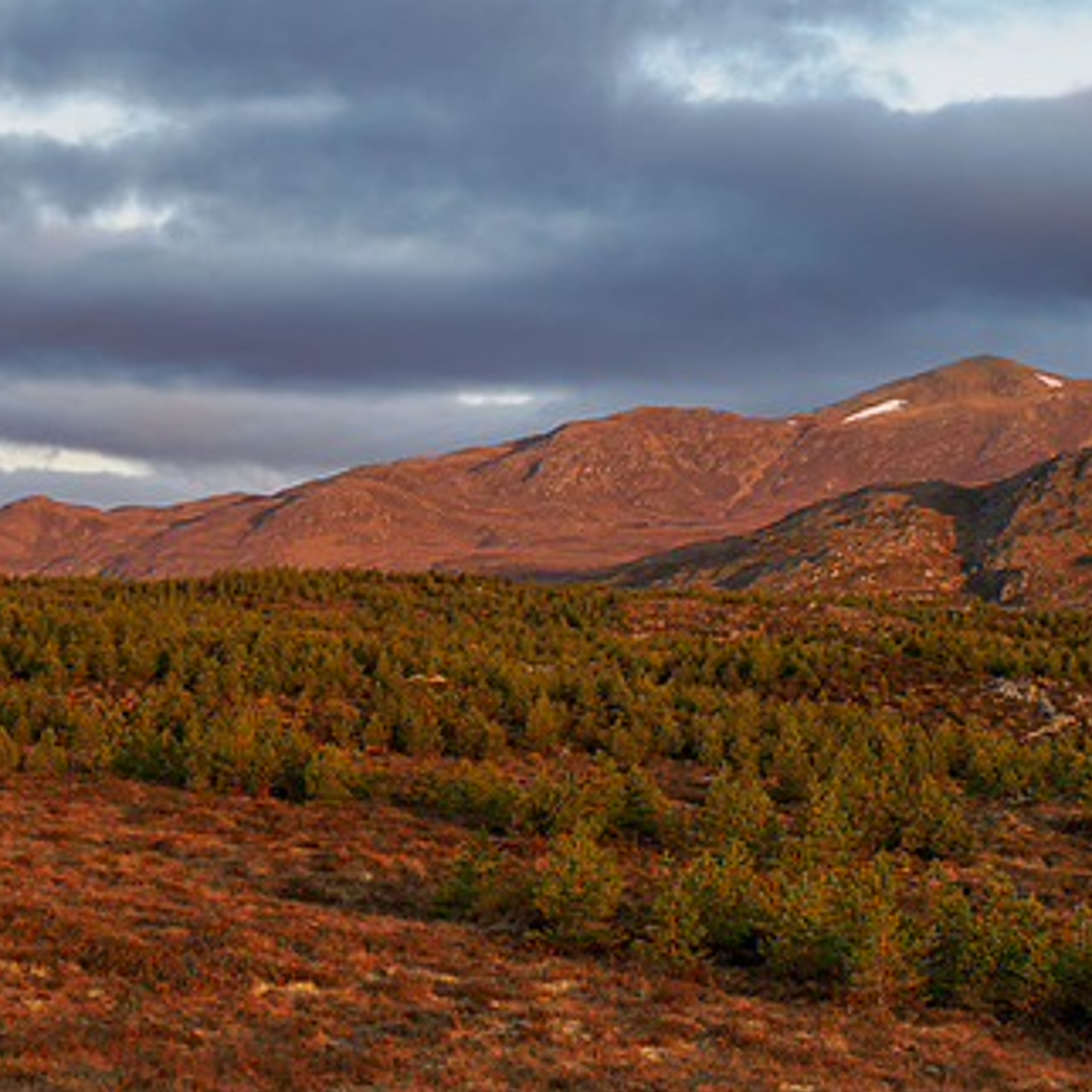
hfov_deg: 17.0
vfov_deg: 17.0
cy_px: 362
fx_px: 3640
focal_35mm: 102
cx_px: 760
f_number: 5.6
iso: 400
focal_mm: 32
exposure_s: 1/50
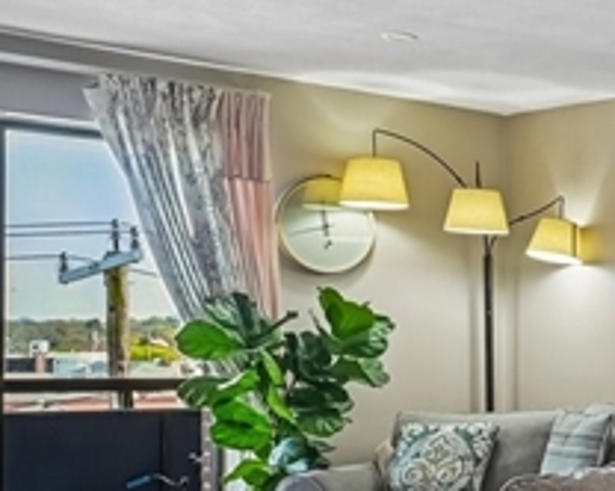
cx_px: 1115
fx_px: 1346
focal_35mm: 74
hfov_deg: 19.3
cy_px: 348
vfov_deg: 20.6
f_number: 8
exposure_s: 1/15
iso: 400
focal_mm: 16
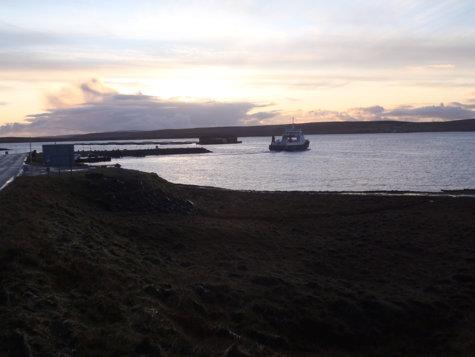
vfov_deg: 34.3
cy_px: 178
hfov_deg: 44.8
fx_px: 576
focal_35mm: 42
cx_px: 238
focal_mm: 7.57
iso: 80
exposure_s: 1/100
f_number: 5
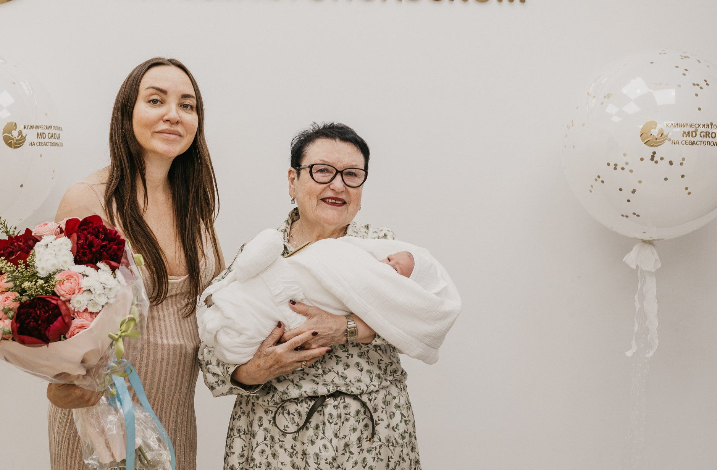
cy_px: 256
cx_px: 292
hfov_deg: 35.1
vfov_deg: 23.5
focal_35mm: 57
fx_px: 1129
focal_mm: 35
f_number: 4.5
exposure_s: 1/160
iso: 400
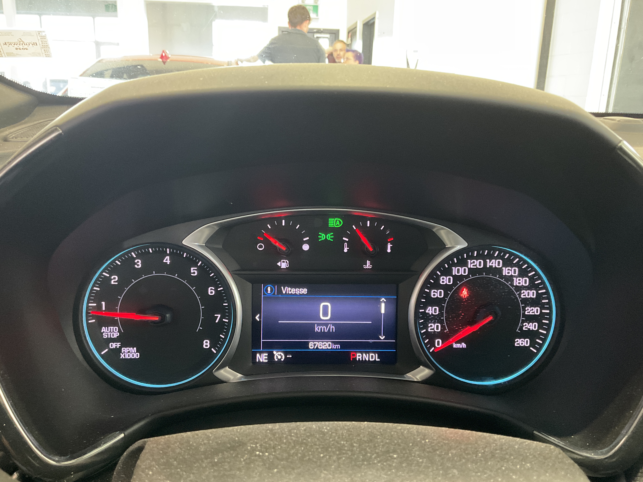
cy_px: 241
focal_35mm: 29
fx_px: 539
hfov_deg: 61.7
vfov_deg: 48.2
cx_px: 322
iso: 250
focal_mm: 3
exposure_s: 1/33
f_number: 1.8
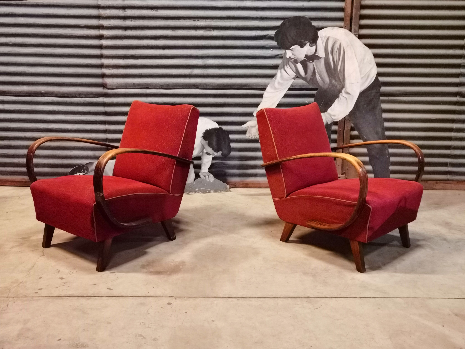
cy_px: 174
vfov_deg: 41.8
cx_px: 232
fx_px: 457
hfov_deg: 54.0
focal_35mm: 34
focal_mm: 6.71
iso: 1250
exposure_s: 1/20
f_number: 1.9
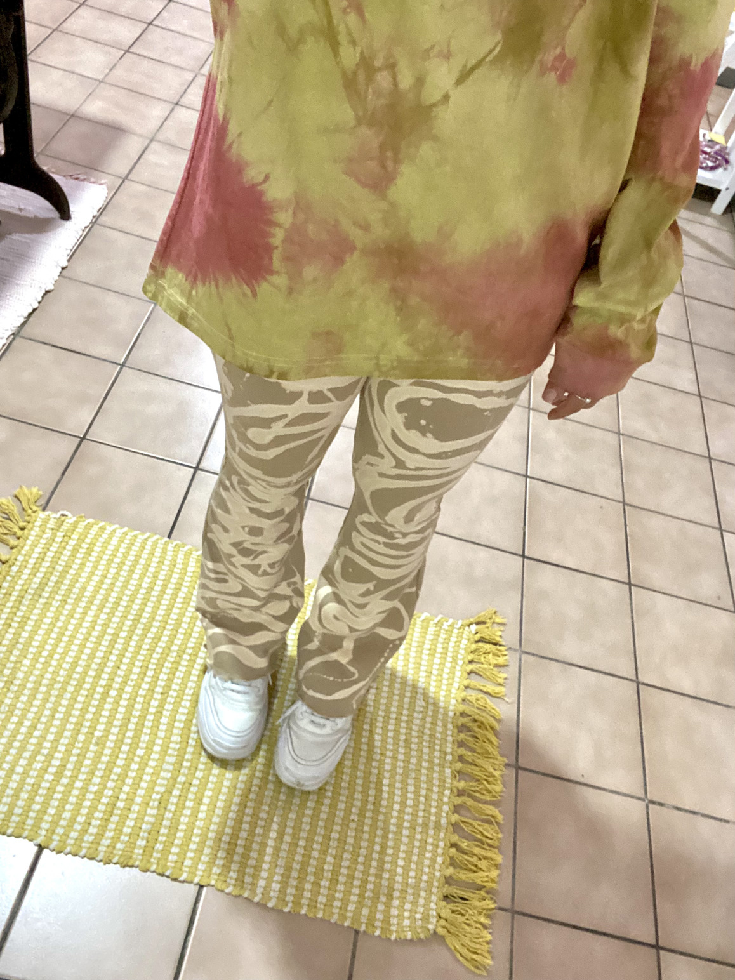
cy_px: 490
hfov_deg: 46.8
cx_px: 368
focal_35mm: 30
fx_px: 849
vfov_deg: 60.0
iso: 640
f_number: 2.2
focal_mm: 2.71
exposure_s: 1/30
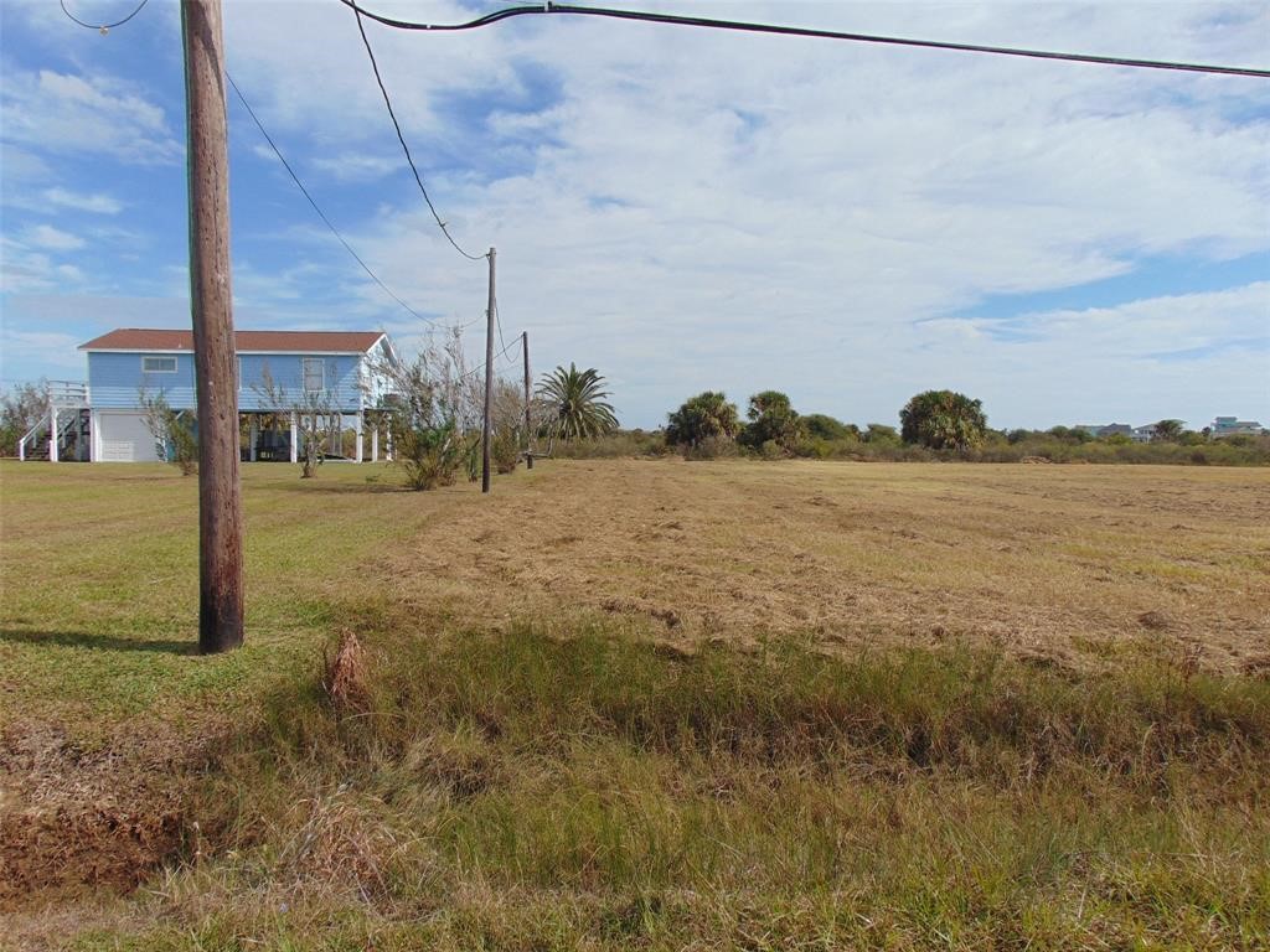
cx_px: 635
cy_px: 476
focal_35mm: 25
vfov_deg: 54.9
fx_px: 917
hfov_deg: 69.4
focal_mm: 4.5
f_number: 7.7
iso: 80
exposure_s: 1/320
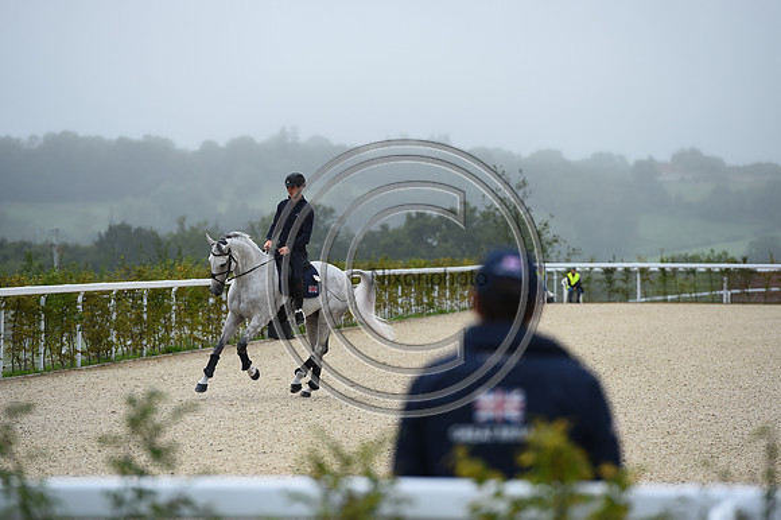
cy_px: 260
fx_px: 4336
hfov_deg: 10.3
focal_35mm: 200
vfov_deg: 6.9
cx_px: 390
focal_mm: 200
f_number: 5
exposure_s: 1/800
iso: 320
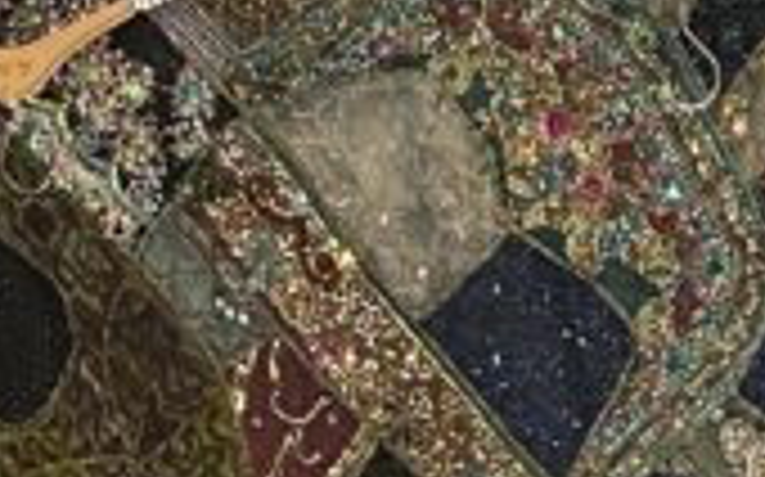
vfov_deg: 6.5
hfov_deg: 12.3
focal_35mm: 166
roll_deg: +1.7
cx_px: 990
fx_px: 3459
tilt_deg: -31.6
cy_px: 1827
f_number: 1.8
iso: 200
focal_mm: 4.25
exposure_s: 1/50
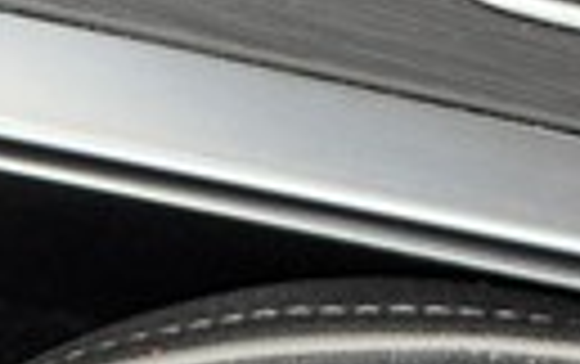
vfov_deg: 7.4
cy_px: -697
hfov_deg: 13.2
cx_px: 310
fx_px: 2501
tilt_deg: -62.5
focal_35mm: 158
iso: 200
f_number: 1.78
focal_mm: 6.76
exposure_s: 1/119
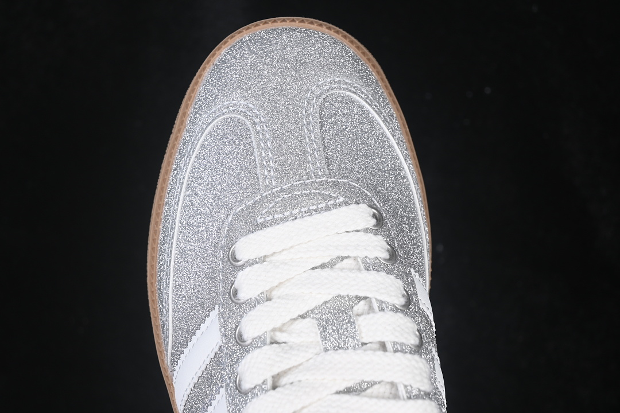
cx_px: 310
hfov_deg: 27.0
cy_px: 206
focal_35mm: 75
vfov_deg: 18.2
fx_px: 1292
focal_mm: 50
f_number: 7.1
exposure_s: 1/80
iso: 160
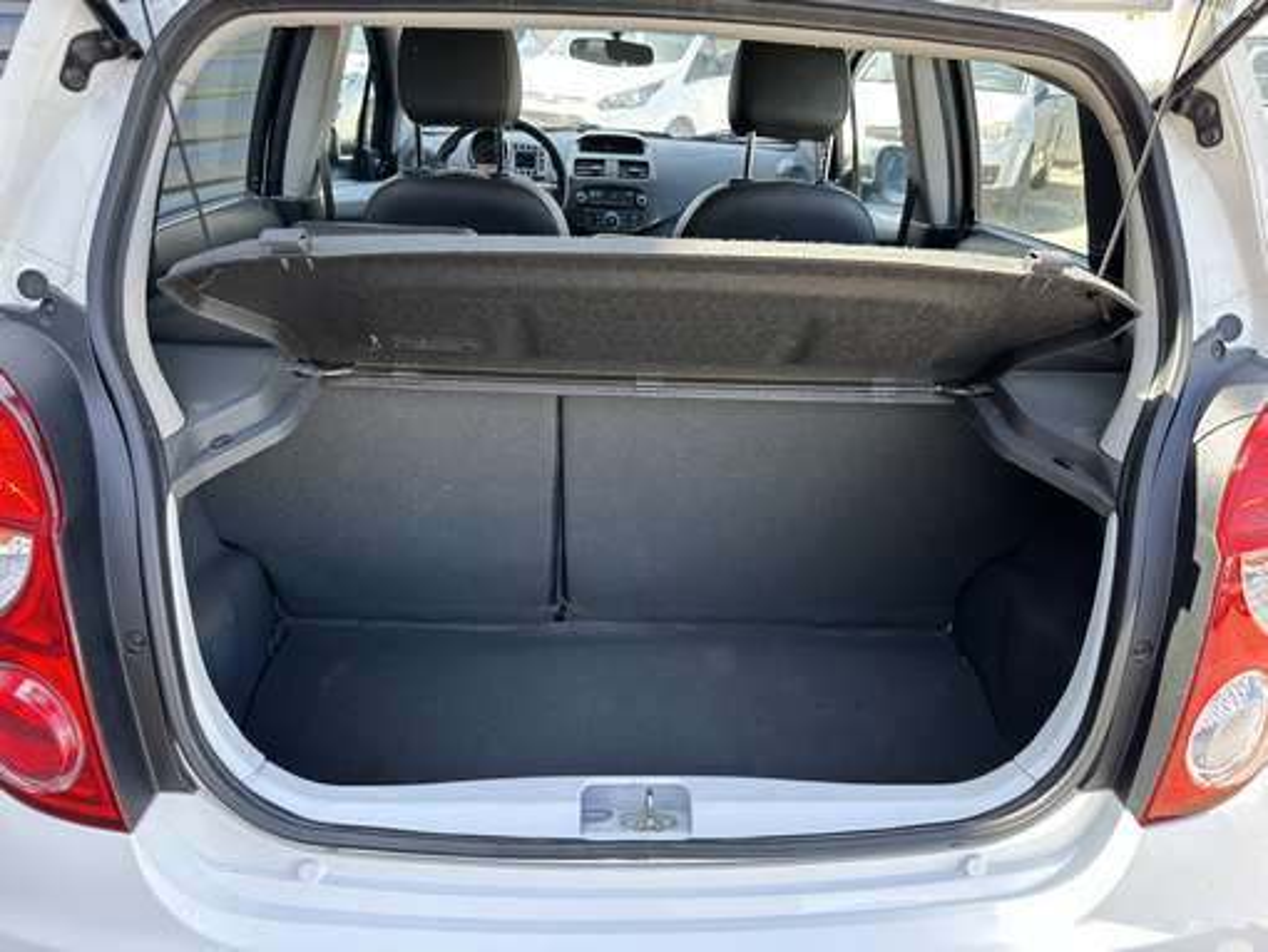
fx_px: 880
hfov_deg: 71.6
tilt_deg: -27.8
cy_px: 476
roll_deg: -3.1
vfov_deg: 56.9
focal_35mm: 24
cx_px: 634
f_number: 1.78
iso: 100
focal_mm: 6.86
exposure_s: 1/172
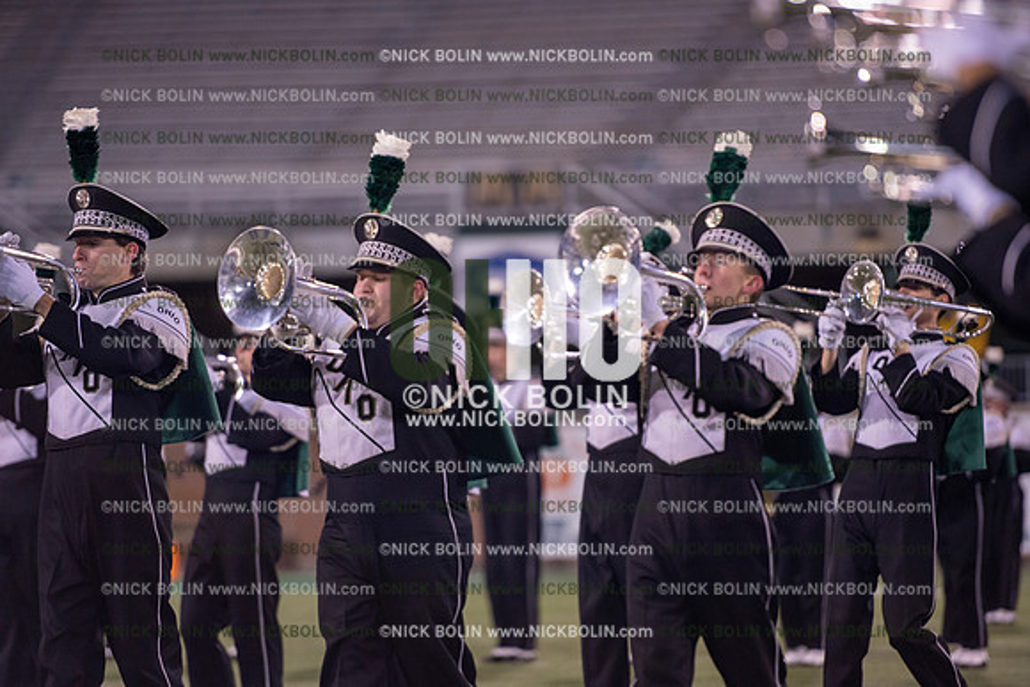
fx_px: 5723
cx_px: 515
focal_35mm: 200
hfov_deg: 10.3
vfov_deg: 6.9
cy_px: 344
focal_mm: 200
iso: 2500
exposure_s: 1/1250
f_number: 2.8
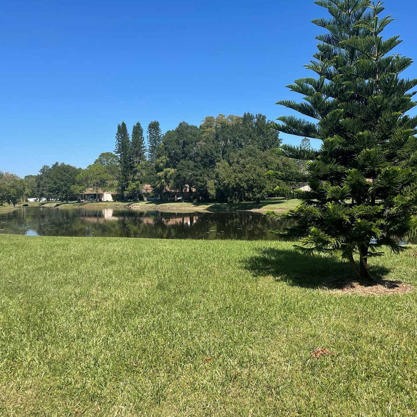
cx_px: 229
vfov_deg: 52.5
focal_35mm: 31
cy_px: 207
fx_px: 422
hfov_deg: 52.4
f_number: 1.6
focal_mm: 4.2
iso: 32
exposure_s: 1/2618
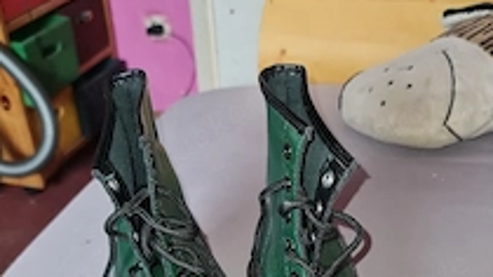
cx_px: 272
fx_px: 680
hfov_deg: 39.8
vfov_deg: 21.4
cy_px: 331
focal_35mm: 52
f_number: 1.8
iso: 200
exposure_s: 1/60.2
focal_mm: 7
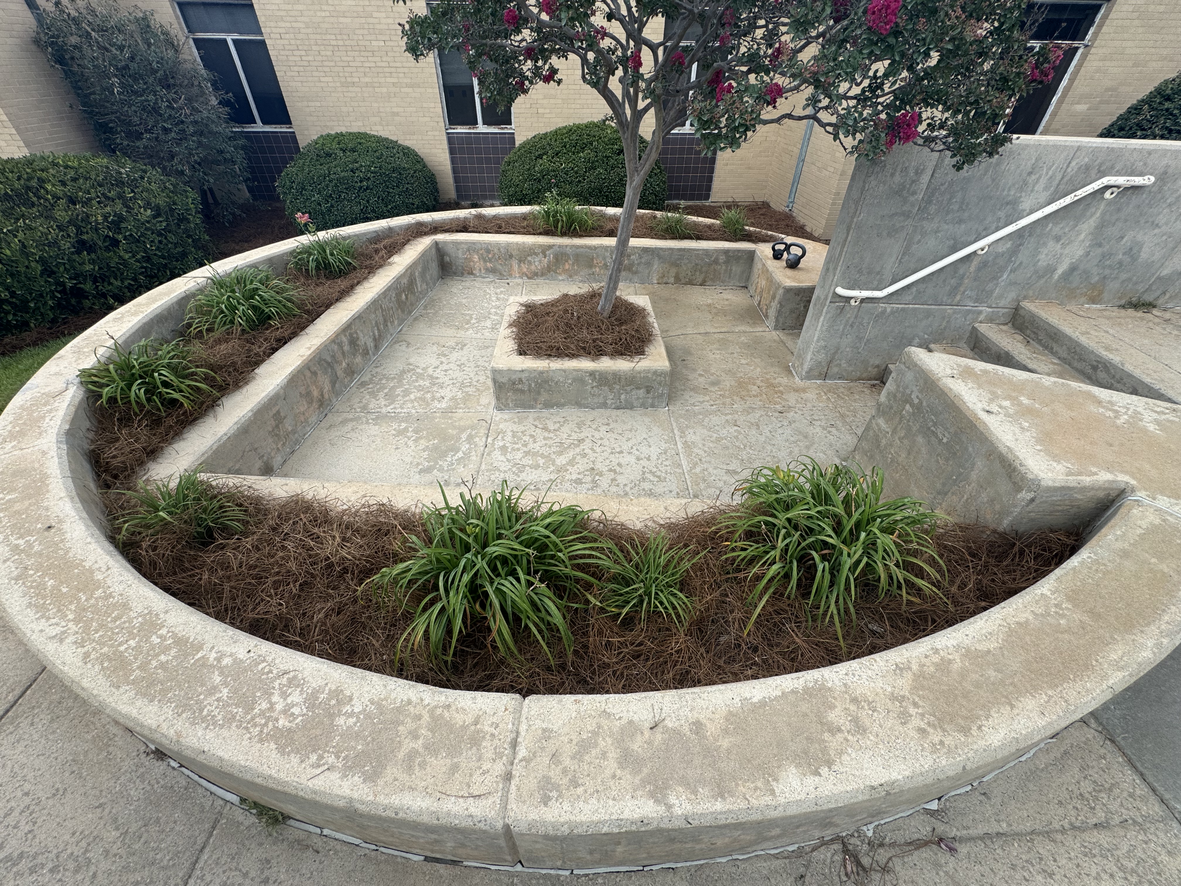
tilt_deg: -40.9
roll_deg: -1.1
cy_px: 443
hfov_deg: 102.1
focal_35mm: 14
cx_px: 590
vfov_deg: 85.7
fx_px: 478
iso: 40
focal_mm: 2.22
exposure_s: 1/556
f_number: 2.2
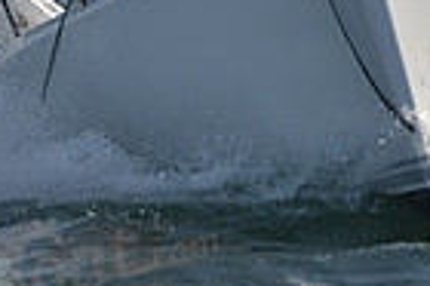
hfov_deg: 2.5
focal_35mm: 831
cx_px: 381
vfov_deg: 1.6
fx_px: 9914
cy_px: -229
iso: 400
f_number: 7.1
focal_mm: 200
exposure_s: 1/800
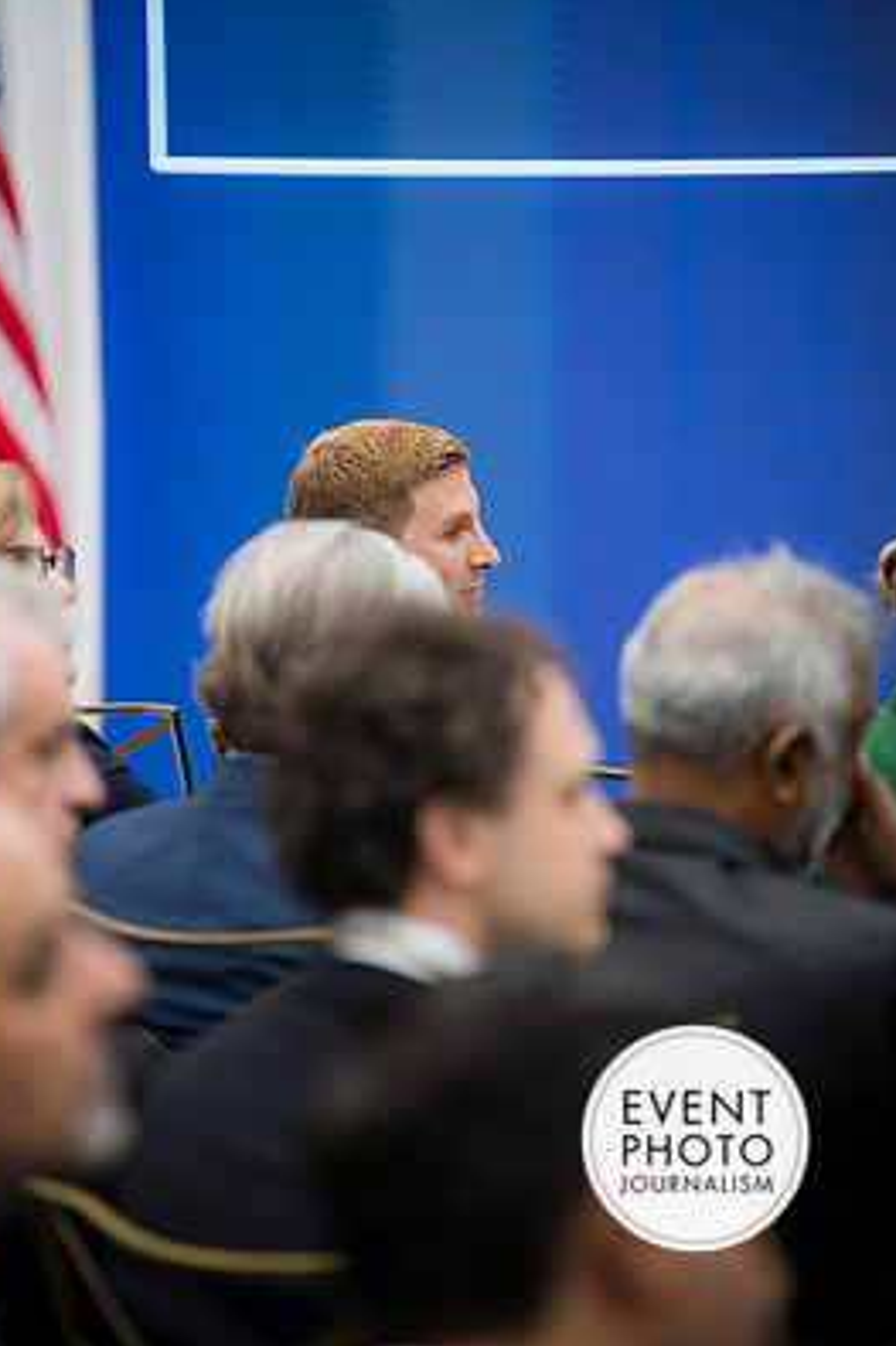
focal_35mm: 171
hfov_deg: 8.0
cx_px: 409
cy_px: 593
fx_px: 6389
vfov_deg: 12.0
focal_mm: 150
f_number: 2.8
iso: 640
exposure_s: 1/200
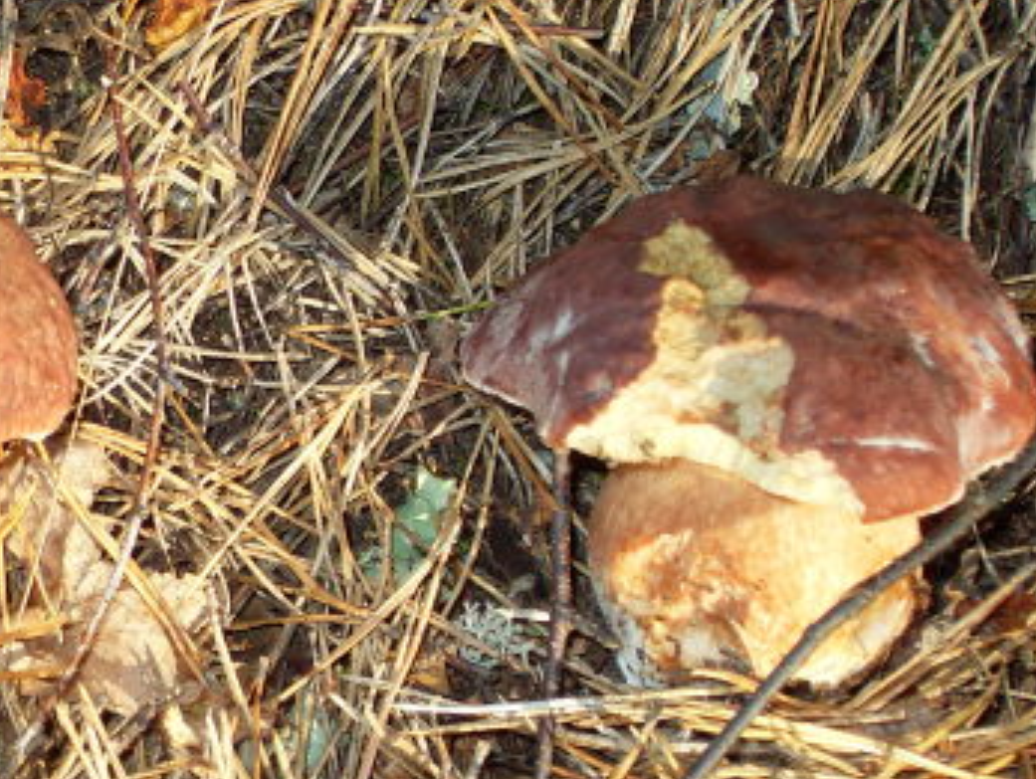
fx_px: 3296
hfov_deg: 17.8
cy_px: 501
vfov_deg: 13.5
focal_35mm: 110
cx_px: 269
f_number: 4
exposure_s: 1/60
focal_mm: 11.8
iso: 100
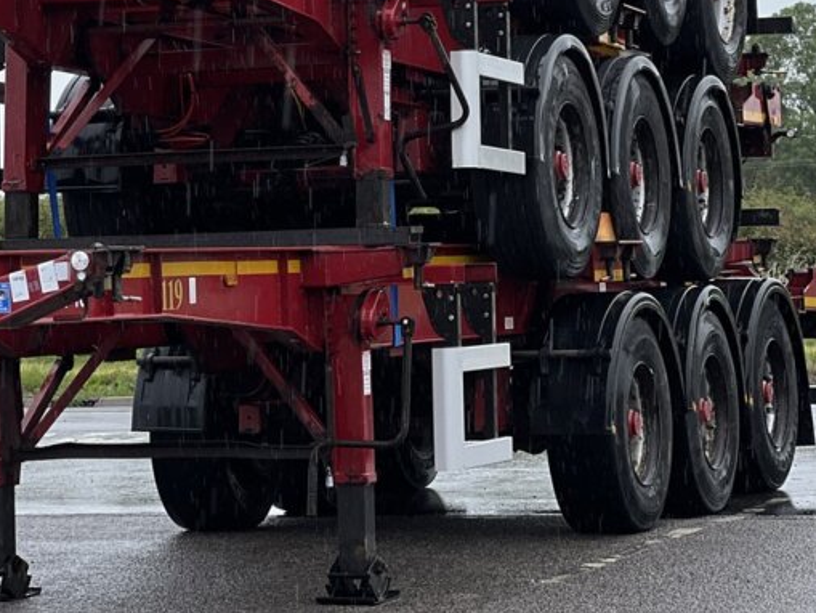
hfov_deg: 12.7
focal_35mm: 155
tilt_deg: +5.0
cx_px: 194
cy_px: 26
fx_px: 3655
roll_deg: +1.6
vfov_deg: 9.5
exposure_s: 1/244
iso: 25
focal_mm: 9
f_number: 2.8
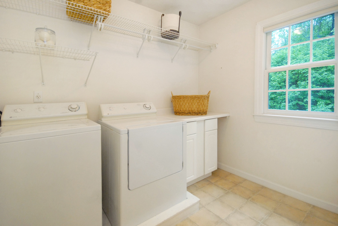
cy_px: 113
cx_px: 169
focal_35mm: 15
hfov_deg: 100.3
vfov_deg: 77.5
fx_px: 141
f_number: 5.6
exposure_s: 1/60
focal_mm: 10
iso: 800
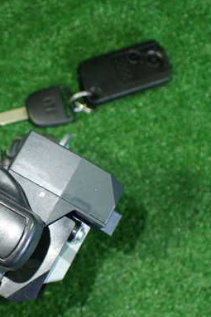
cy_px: 186
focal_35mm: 49
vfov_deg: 40.2
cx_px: 12
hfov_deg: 26.4
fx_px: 430
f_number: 2.3
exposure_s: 1/60
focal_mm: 5.4
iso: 800
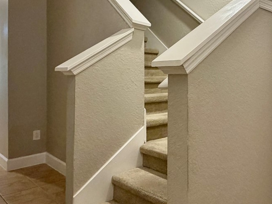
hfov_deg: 50.8
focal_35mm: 34
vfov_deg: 41.5
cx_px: 216
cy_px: 76
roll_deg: +0.5
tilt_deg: +0.4
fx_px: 267
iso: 250
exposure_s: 1/60
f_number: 2.2
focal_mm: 2.22
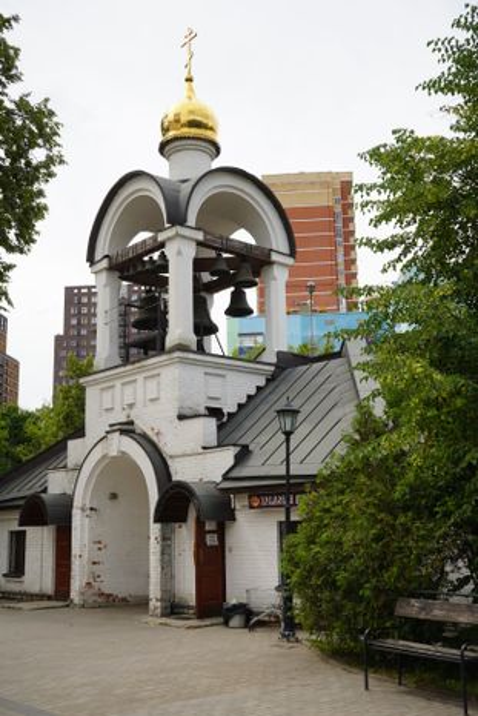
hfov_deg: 34.2
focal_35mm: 39
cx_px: 239
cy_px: 358
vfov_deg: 49.5
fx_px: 776
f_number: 9
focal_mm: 39
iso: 100
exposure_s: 1/125
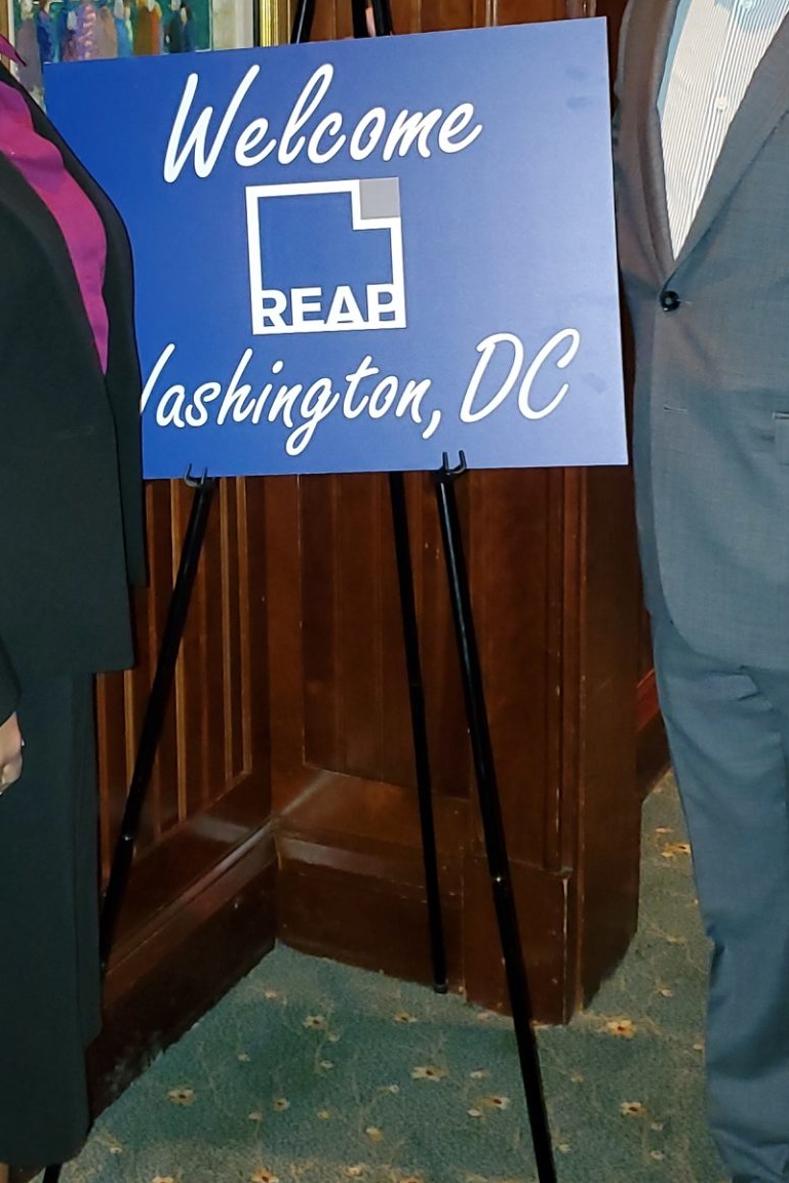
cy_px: 327
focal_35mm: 60
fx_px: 1973
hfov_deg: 22.6
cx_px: 293
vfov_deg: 32.9
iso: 200
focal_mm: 4.3
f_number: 1.5
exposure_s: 1/10
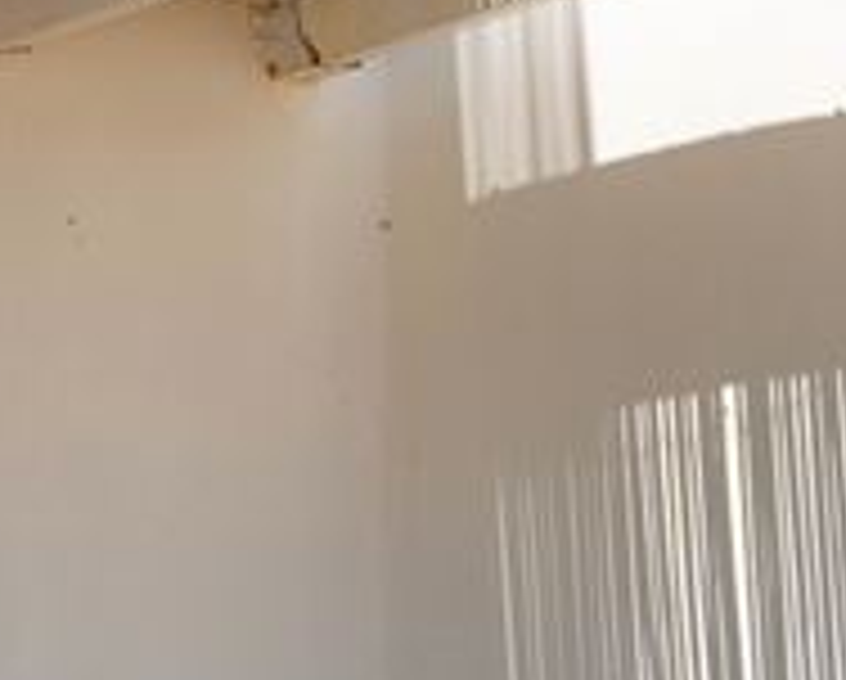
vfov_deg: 5.4
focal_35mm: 287
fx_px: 7197
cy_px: -369
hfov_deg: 6.4
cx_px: -1228
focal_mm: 36
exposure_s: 1/640
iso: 100
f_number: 5.6
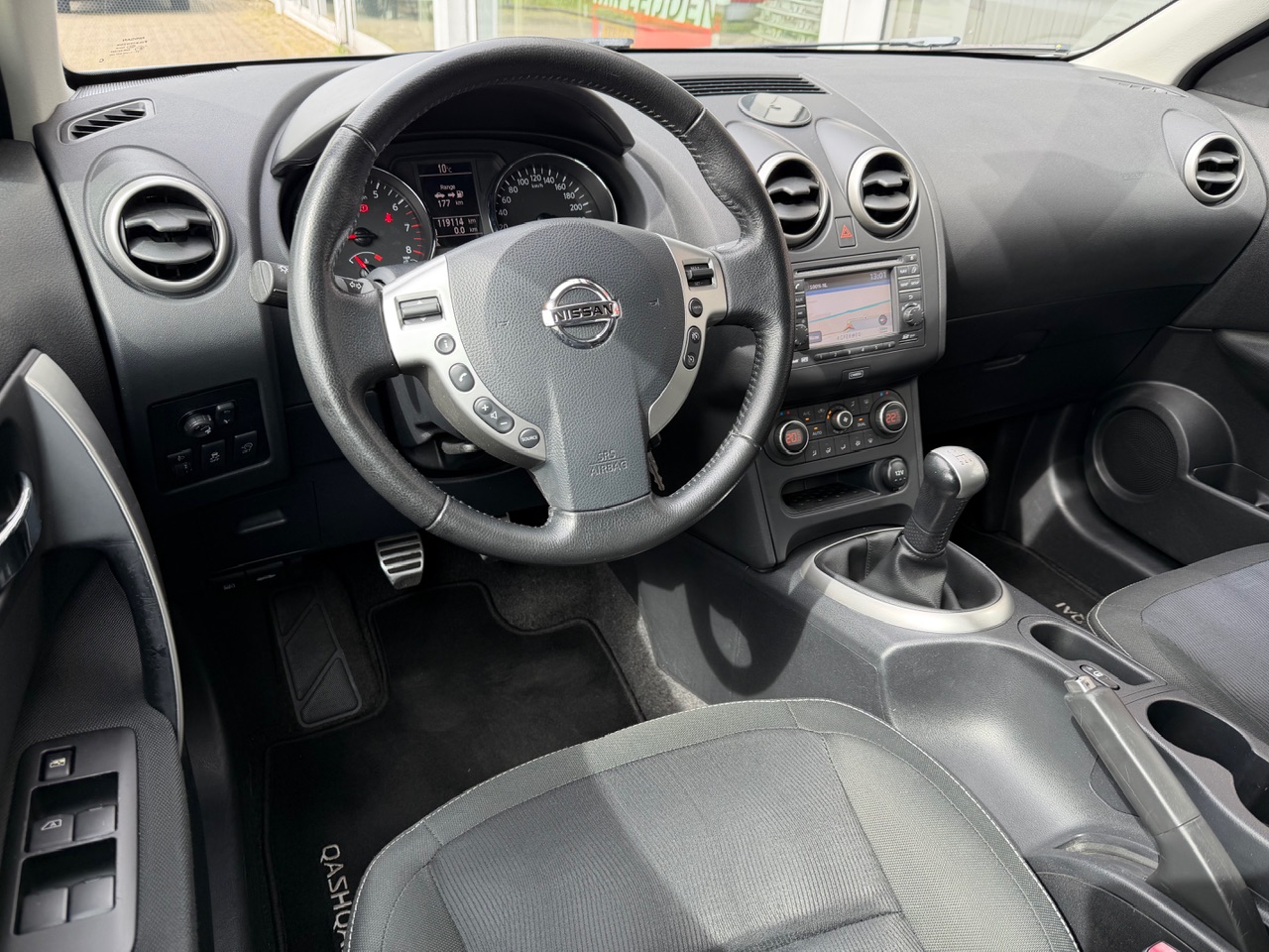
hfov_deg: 71.6
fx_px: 880
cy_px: 476
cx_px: 634
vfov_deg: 56.8
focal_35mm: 24
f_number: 1.78
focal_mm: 6.76
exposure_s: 1/151
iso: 64
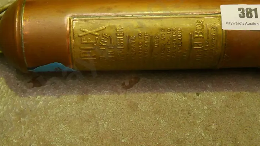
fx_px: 365
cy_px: 42
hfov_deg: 39.1
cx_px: 115
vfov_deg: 22.5
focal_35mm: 53
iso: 3200
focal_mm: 17
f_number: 4
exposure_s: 1/160
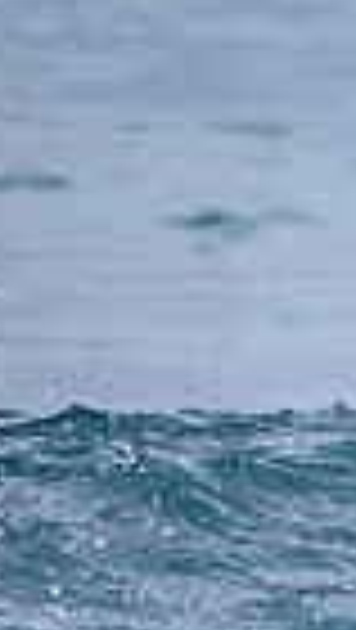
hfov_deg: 0.5
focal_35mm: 2657
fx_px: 44482
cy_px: 563
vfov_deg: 0.8
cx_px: 764
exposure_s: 1/2000
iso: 280
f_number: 5.6
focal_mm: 500
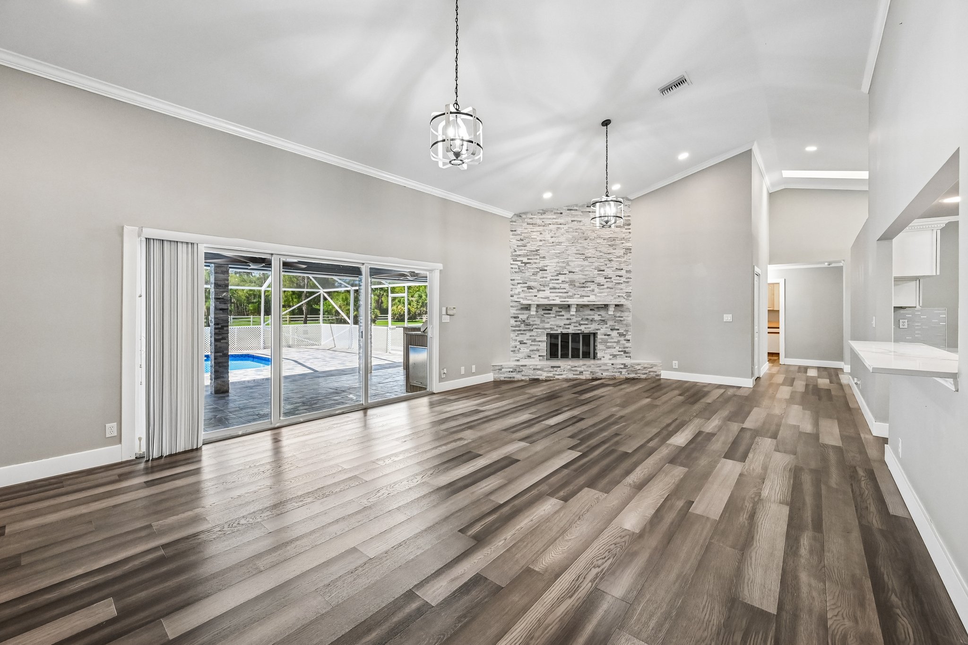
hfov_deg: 104.3
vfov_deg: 81.2
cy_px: 322
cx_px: 484
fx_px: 376
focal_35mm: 14
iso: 2500
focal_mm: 14
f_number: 8
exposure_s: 1/200
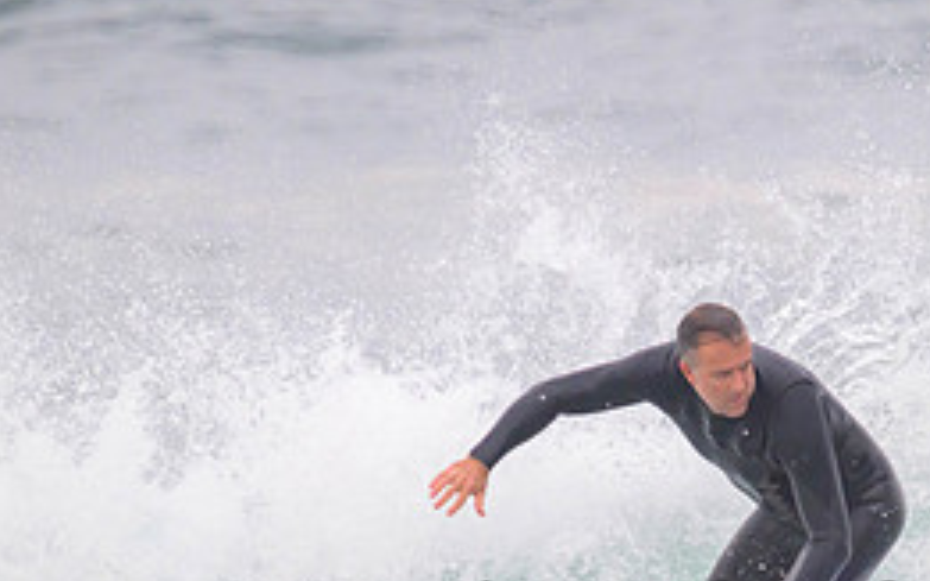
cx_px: 848
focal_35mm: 1813
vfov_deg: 0.7
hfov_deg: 1.2
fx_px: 45942
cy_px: 608
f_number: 11
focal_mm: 800
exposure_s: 1/2000
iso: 1400
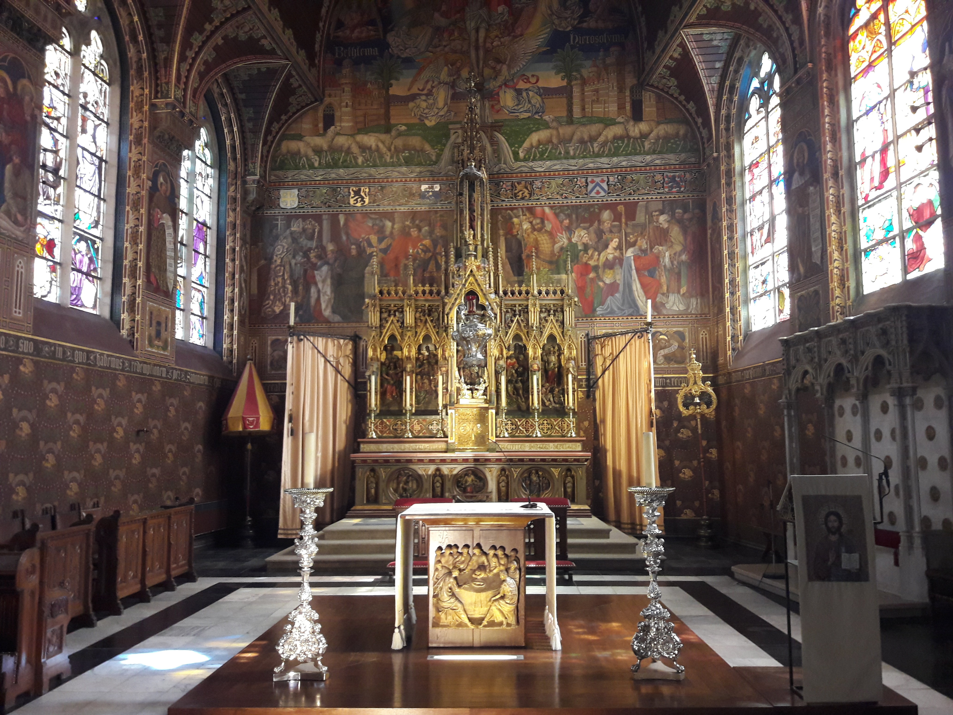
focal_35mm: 28
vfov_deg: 49.7
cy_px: 358
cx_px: 476
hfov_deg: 63.4
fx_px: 771
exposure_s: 1/20
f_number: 1.9
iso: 160
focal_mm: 3.7
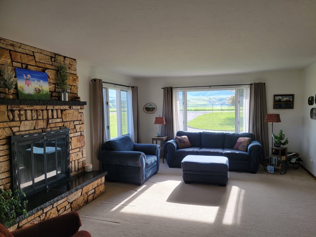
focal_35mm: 25
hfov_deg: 69.4
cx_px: 164
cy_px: 121
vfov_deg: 54.9
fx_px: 228
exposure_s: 1/120
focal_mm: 6.7
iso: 25
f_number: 1.8
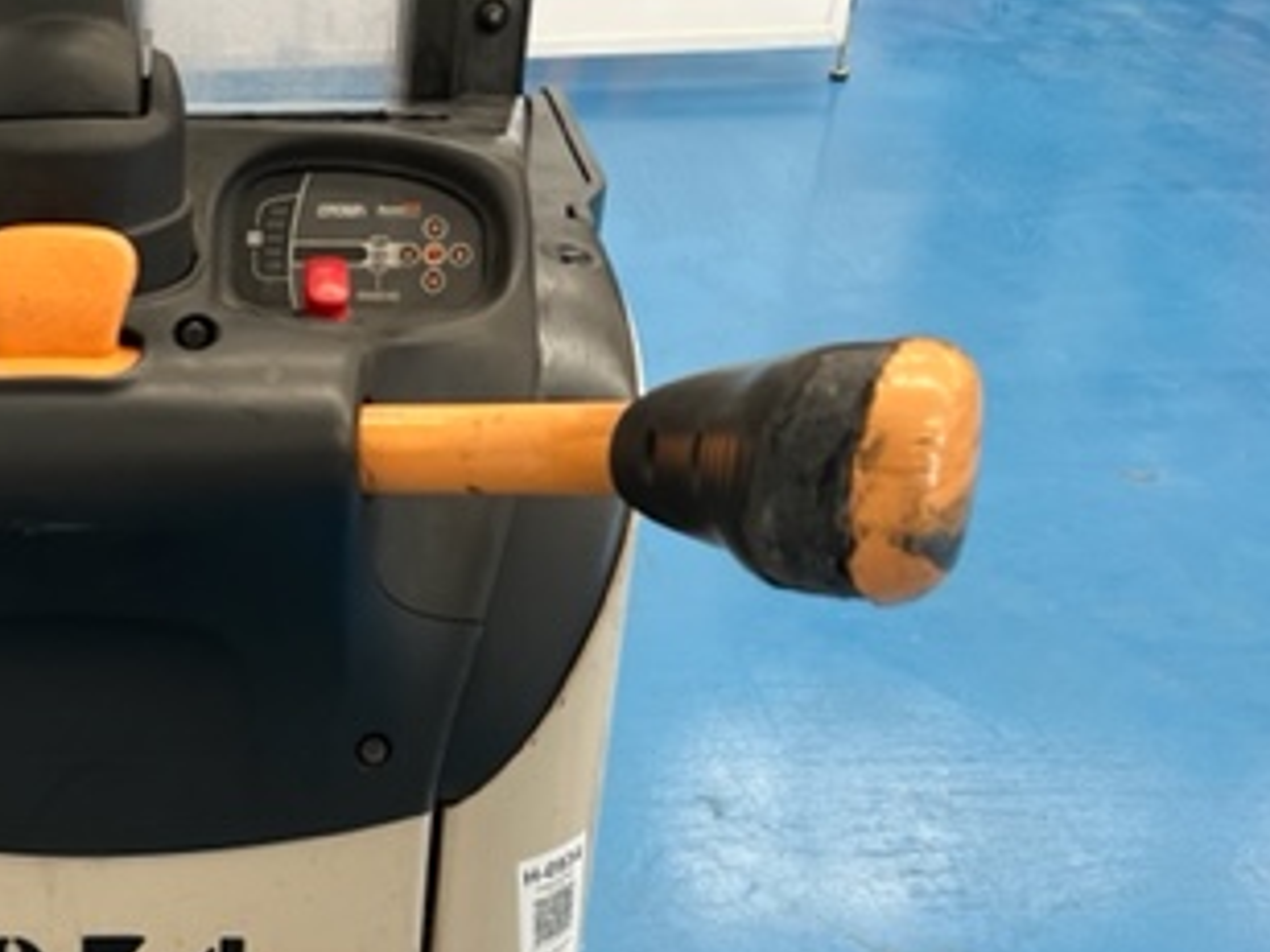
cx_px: 91
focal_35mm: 54
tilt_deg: -37.1
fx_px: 1981
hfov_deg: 33.4
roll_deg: +1.3
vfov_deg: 25.5
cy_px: 981
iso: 100
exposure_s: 1/121
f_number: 1.5
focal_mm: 5.7
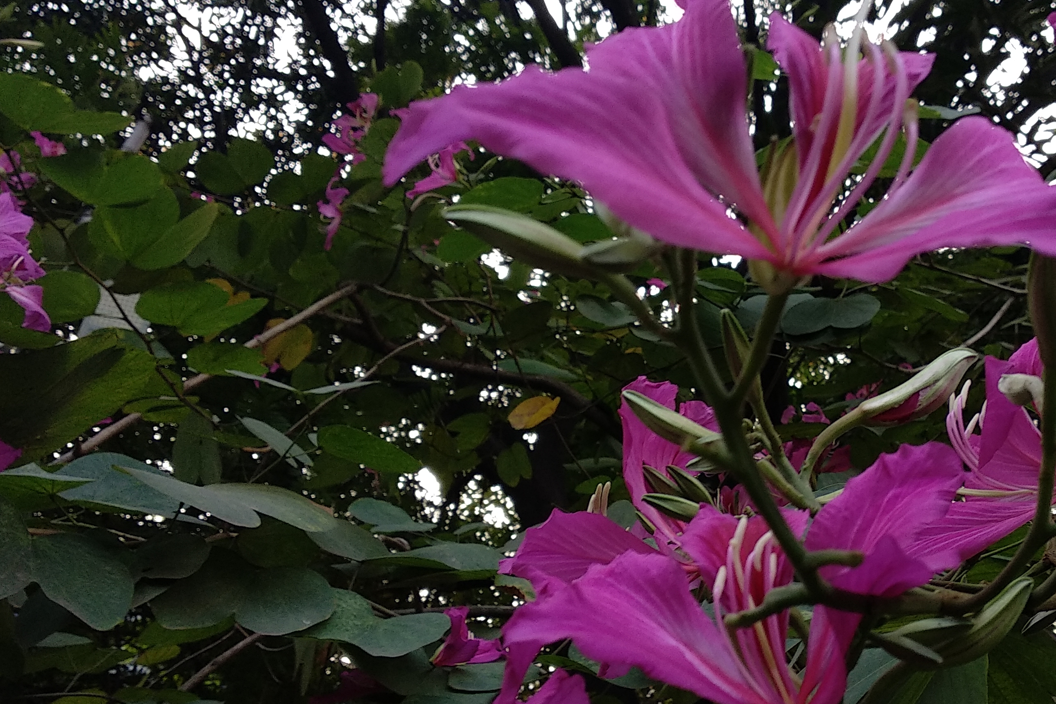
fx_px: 1232
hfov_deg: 45.6
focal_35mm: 42
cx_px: 715
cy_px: 386
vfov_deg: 31.9
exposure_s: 1/100
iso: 160
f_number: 2.2
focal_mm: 3.81
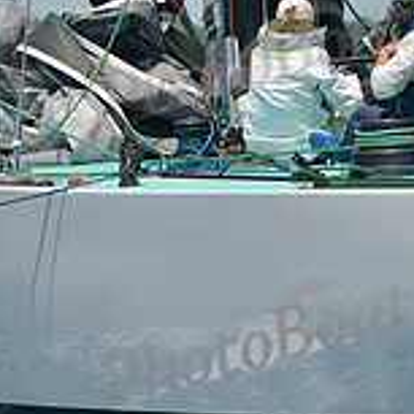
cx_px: 625
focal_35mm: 517
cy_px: 158
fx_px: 6996
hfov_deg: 3.4
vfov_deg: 3.4
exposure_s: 1/1250
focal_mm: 160
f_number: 8
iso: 280
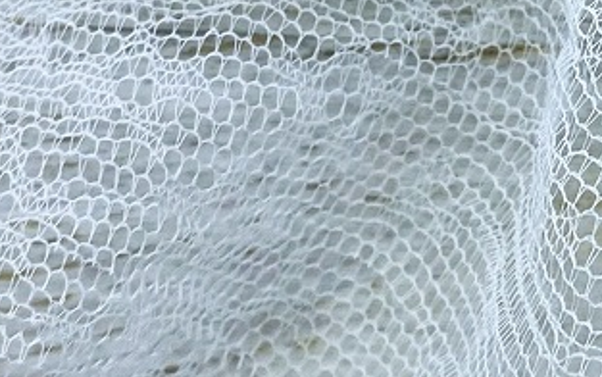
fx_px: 2331
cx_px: 784
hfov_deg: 14.1
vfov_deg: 9.0
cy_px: -229
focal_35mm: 142
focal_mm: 4.25
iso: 32
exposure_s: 1/114
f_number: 1.8
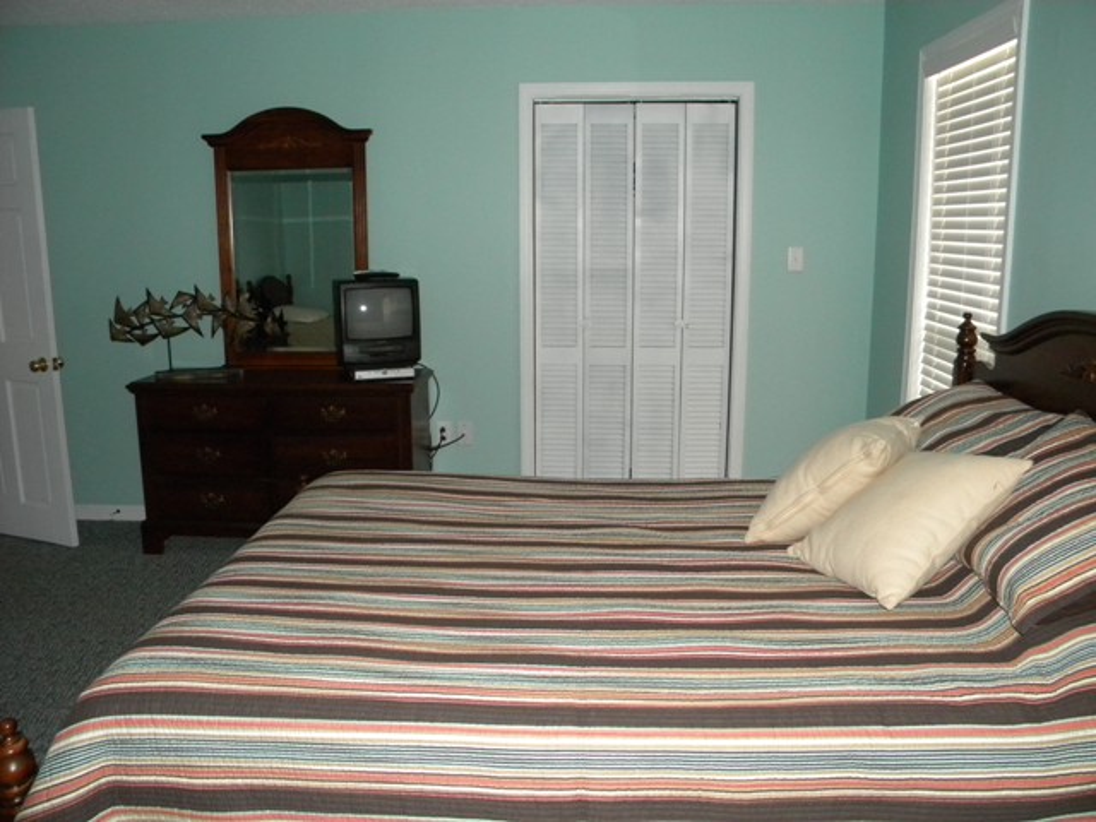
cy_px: 411
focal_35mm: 28
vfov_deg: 49.7
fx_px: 887
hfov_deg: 63.4
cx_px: 548
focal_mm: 5
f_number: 3.5
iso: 400
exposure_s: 1/26
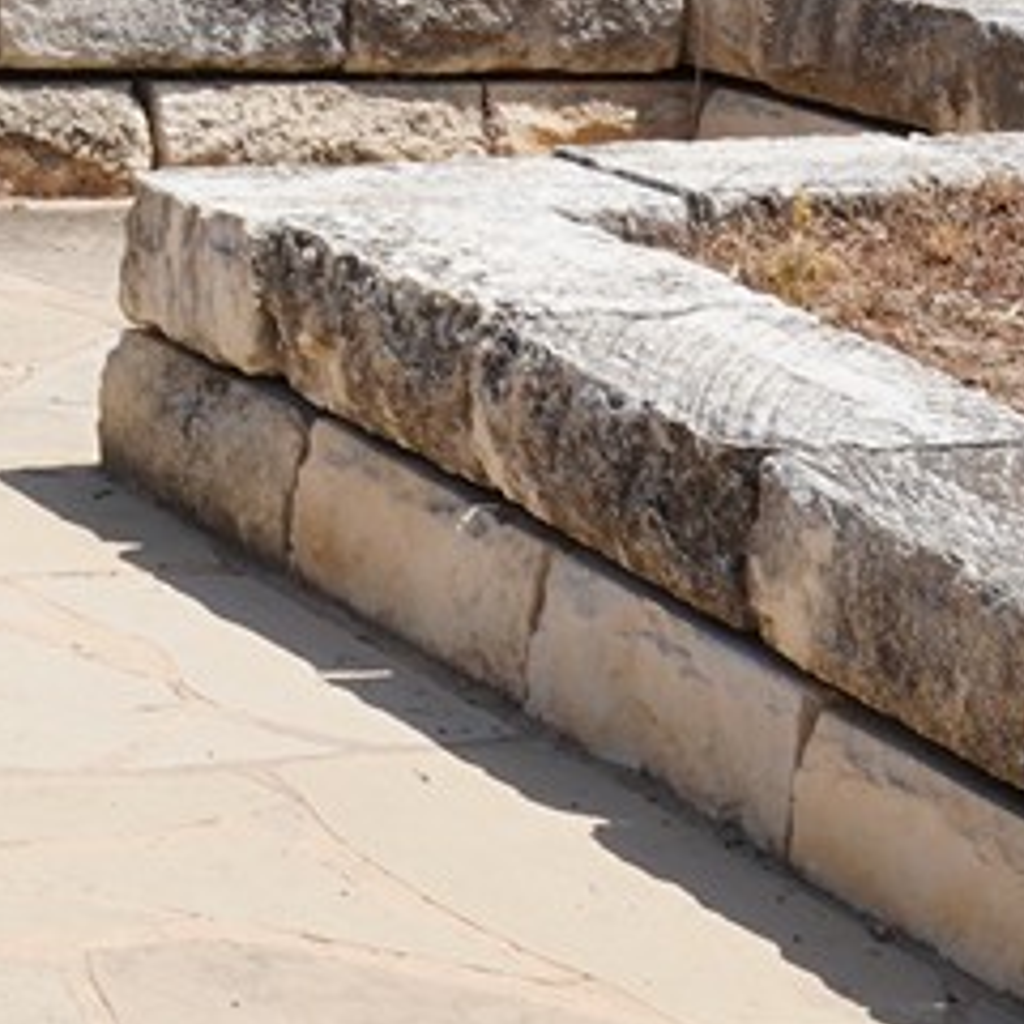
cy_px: -687
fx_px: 6627
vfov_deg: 8.6
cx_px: -947
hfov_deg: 8.4
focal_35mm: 198
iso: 100
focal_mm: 28
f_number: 14
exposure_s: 1/100
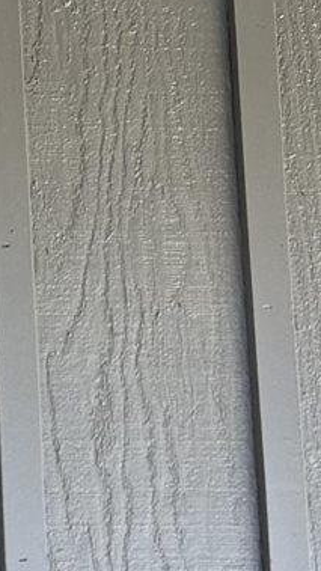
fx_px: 2408
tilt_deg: +7.3
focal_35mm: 159
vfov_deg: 11.9
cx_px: -778
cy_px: 1186
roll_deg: +1.2
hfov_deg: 6.6
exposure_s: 1/341
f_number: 1.78
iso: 80
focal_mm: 6.76
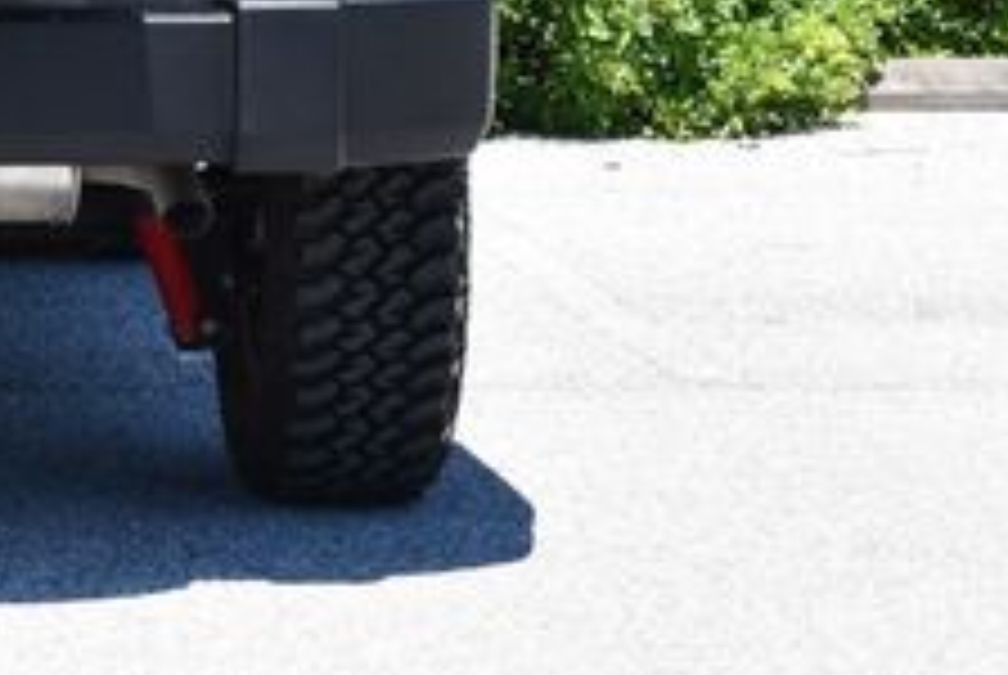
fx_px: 5131
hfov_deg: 10.9
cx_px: -315
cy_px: -274
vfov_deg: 7.4
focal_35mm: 183
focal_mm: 32
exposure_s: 1/250
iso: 200
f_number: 7.1
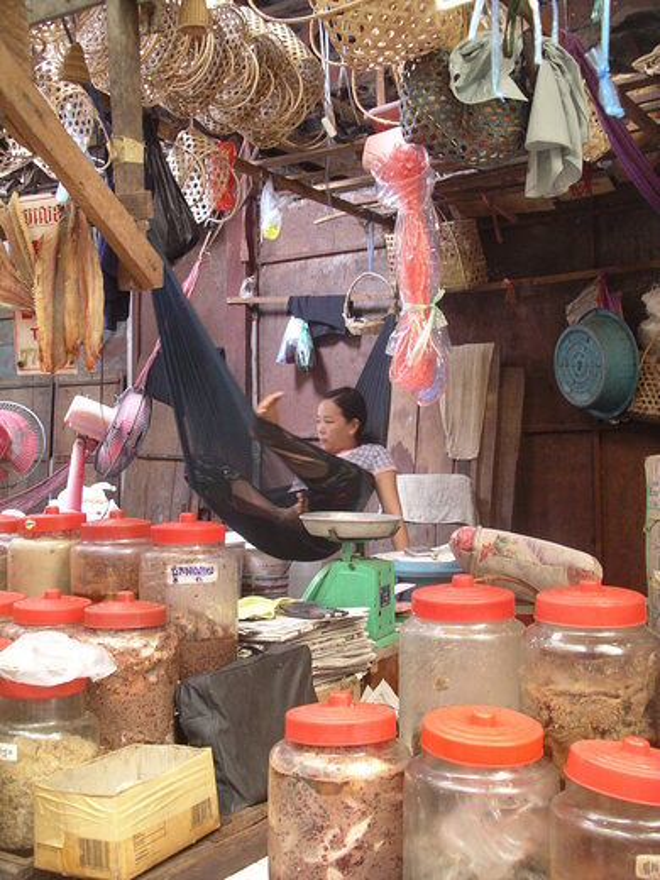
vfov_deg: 42.1
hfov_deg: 32.2
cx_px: 330
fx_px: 1144
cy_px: 440
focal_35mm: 45
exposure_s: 1/6
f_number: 3
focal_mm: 9.3
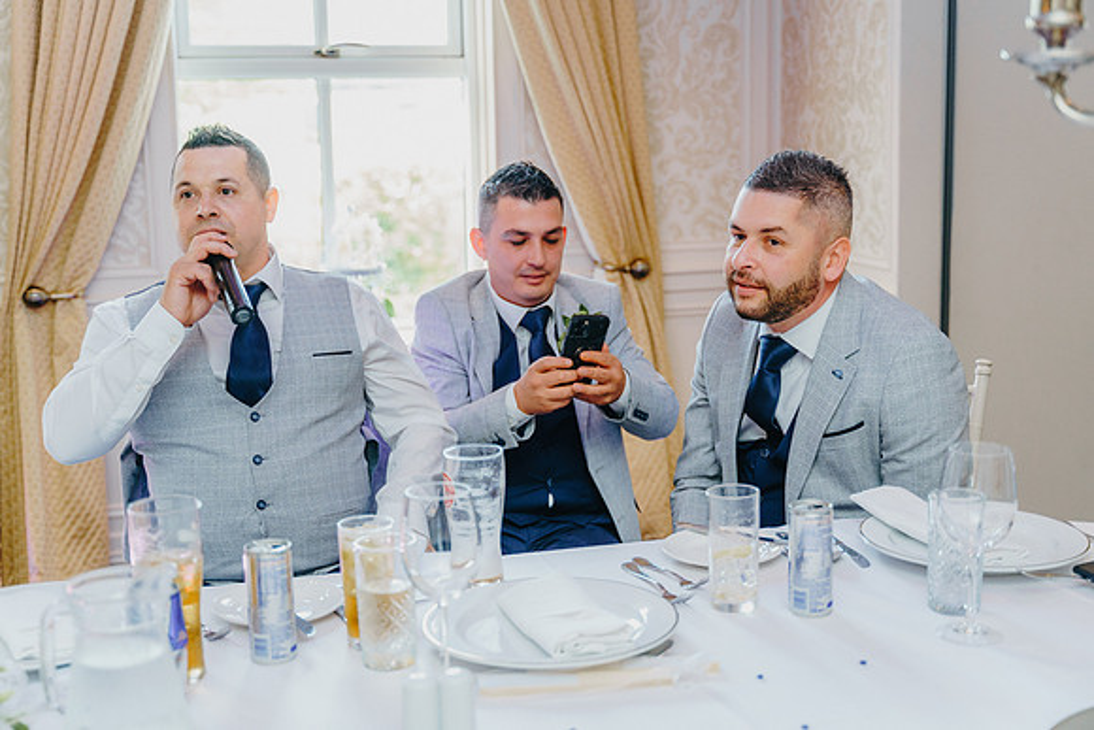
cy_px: 365
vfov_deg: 29.3
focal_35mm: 46
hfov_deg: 42.7
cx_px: 547
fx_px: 1398
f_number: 2.8
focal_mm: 46
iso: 2000
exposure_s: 1/200
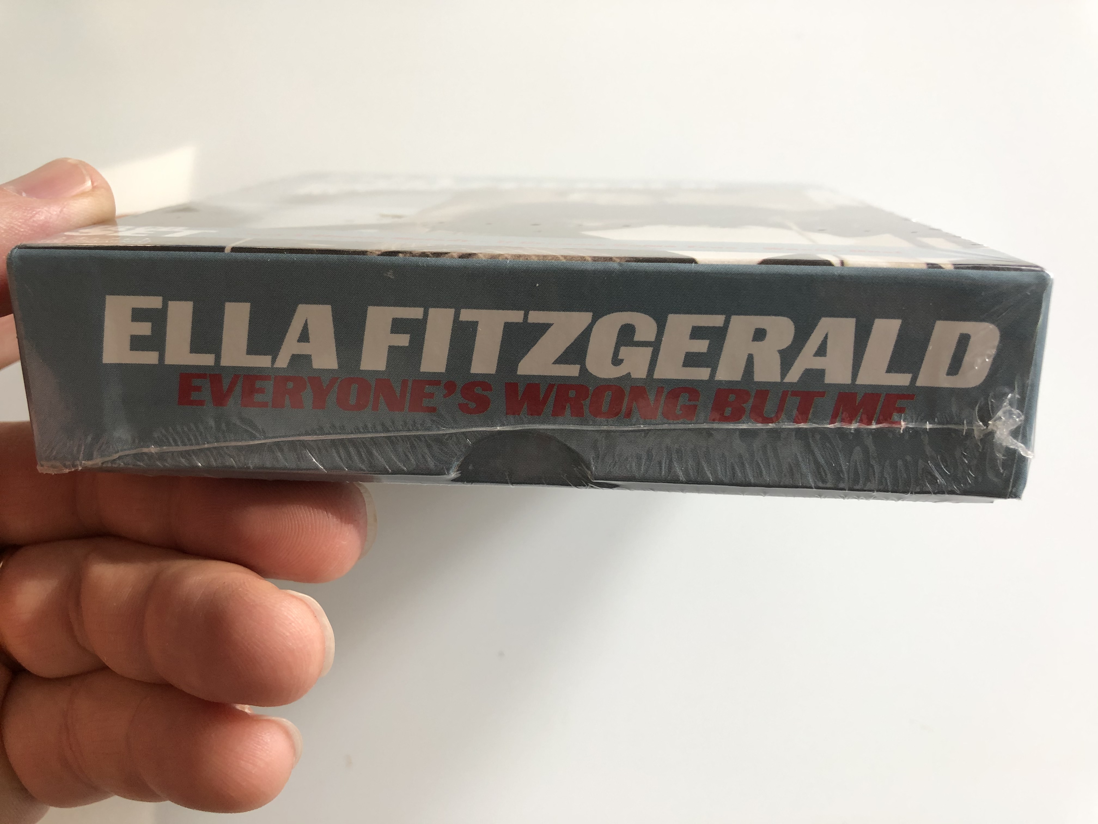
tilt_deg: -70.0
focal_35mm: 28
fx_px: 888
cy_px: 412
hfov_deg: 63.4
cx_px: 549
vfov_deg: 49.7
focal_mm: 3.99
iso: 25
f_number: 1.8
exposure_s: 1/40
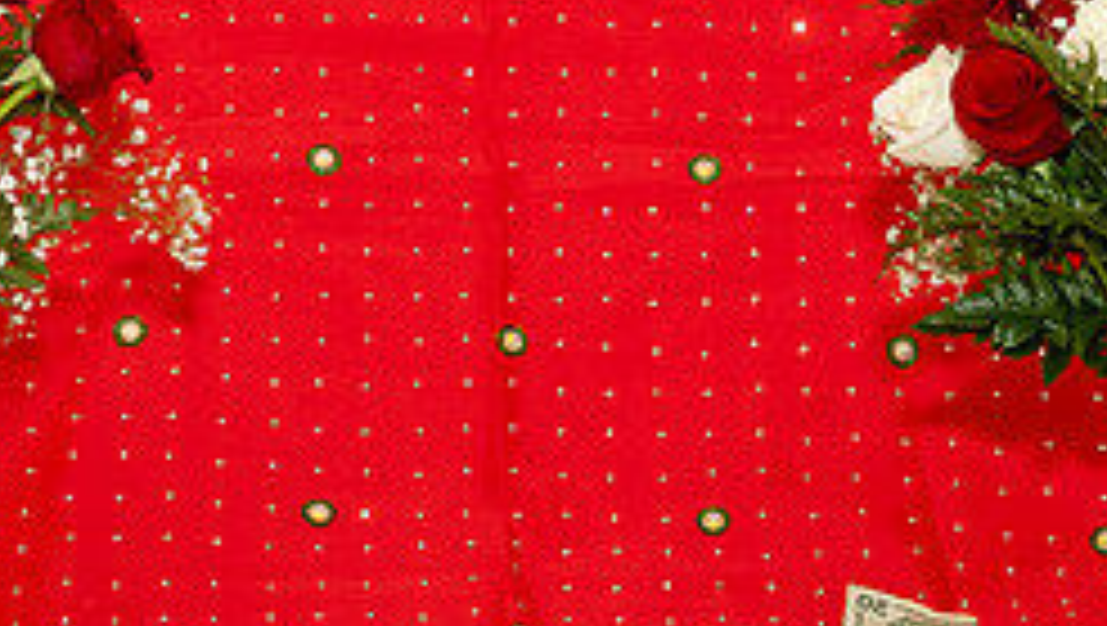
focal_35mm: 155
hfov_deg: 13.8
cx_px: 669
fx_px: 4555
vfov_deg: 7.7
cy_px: -234
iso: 1000
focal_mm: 32
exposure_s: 1/250
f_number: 7.1
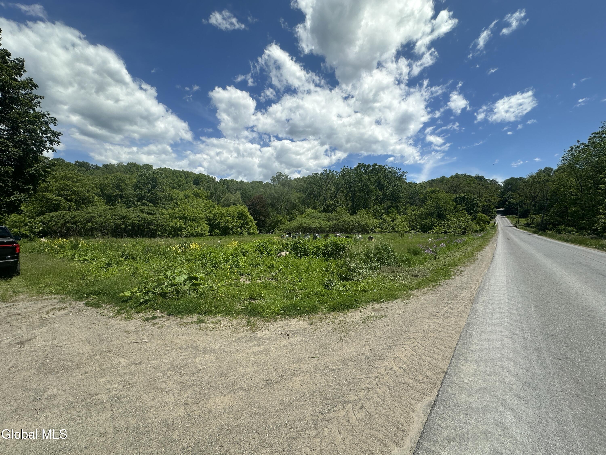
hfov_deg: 102.1
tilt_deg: -0.2
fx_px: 245
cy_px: 228
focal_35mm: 14
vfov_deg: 85.7
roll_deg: -0.3
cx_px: 303
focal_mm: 2.22
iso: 50
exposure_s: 1/2092
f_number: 2.2
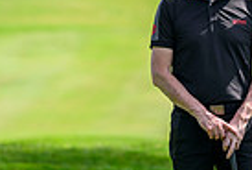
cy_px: 53
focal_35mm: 760
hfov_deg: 2.7
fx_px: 5332
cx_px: 467
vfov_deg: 1.8
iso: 500
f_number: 4
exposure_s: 1/2000
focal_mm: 180
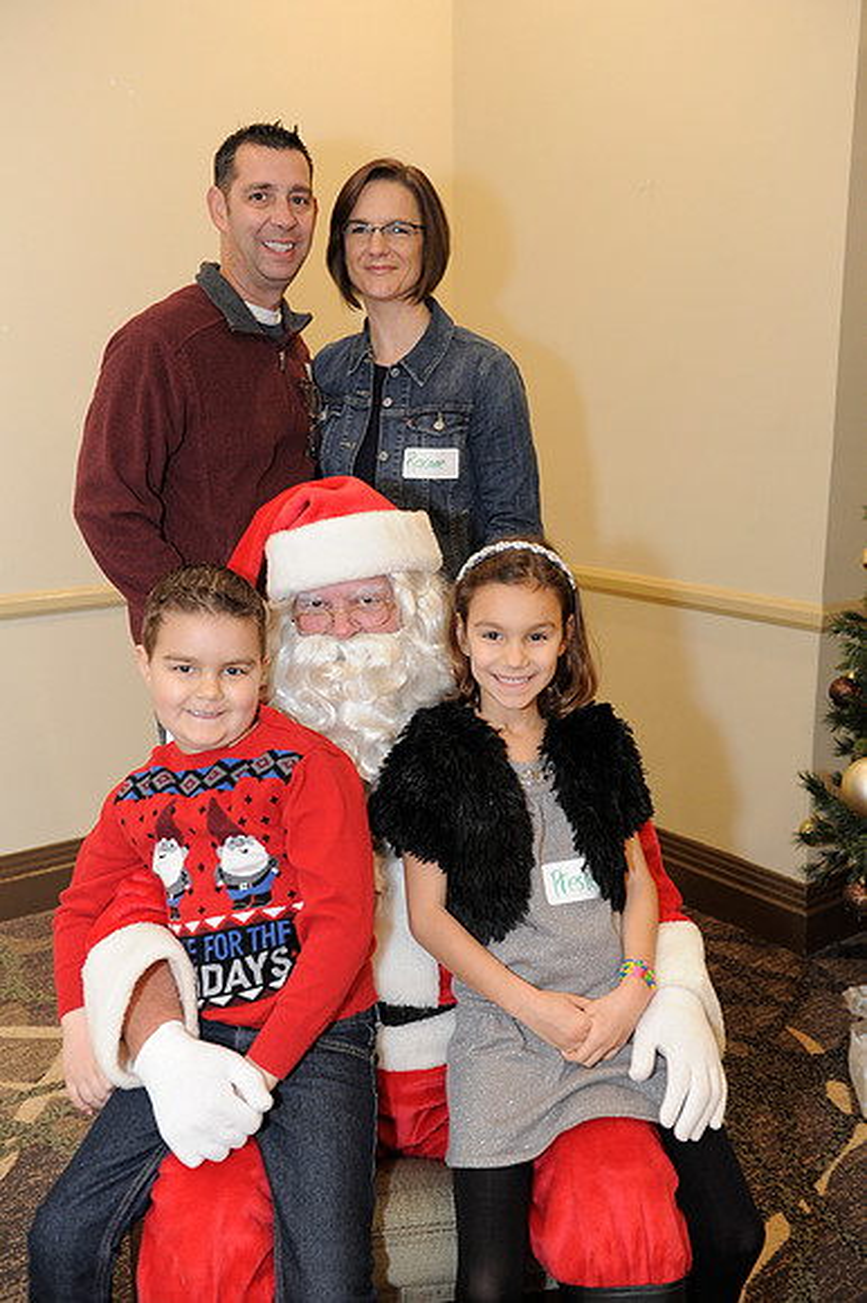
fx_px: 1266
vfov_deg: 54.5
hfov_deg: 37.8
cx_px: 434
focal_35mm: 35
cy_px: 652
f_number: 4
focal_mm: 35
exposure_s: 1/100
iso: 1600
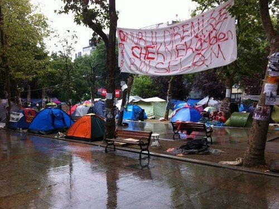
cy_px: 104
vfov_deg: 40.7
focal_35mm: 35
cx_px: 140
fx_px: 282
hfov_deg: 52.6
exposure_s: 1/60
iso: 80
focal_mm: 3.85
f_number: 2.8
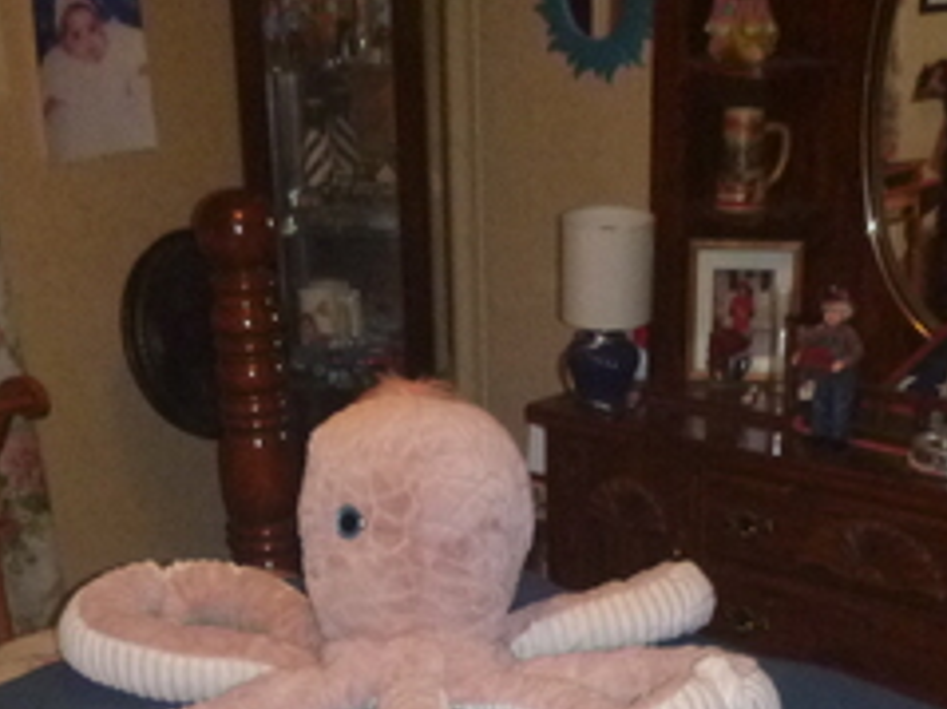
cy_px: 911
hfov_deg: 28.9
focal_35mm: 67
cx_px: 582
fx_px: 1832
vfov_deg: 20.2
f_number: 3.9
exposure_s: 1/60
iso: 400
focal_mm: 4.5
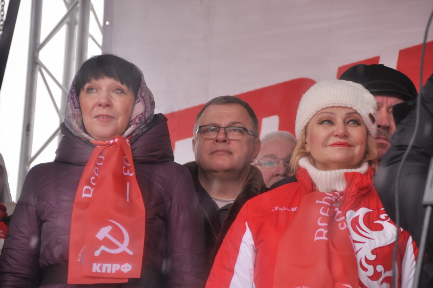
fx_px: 2343
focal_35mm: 195
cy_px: 144
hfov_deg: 10.6
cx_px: 216
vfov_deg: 7.0
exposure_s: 1/100
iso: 800
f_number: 5.6
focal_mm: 130
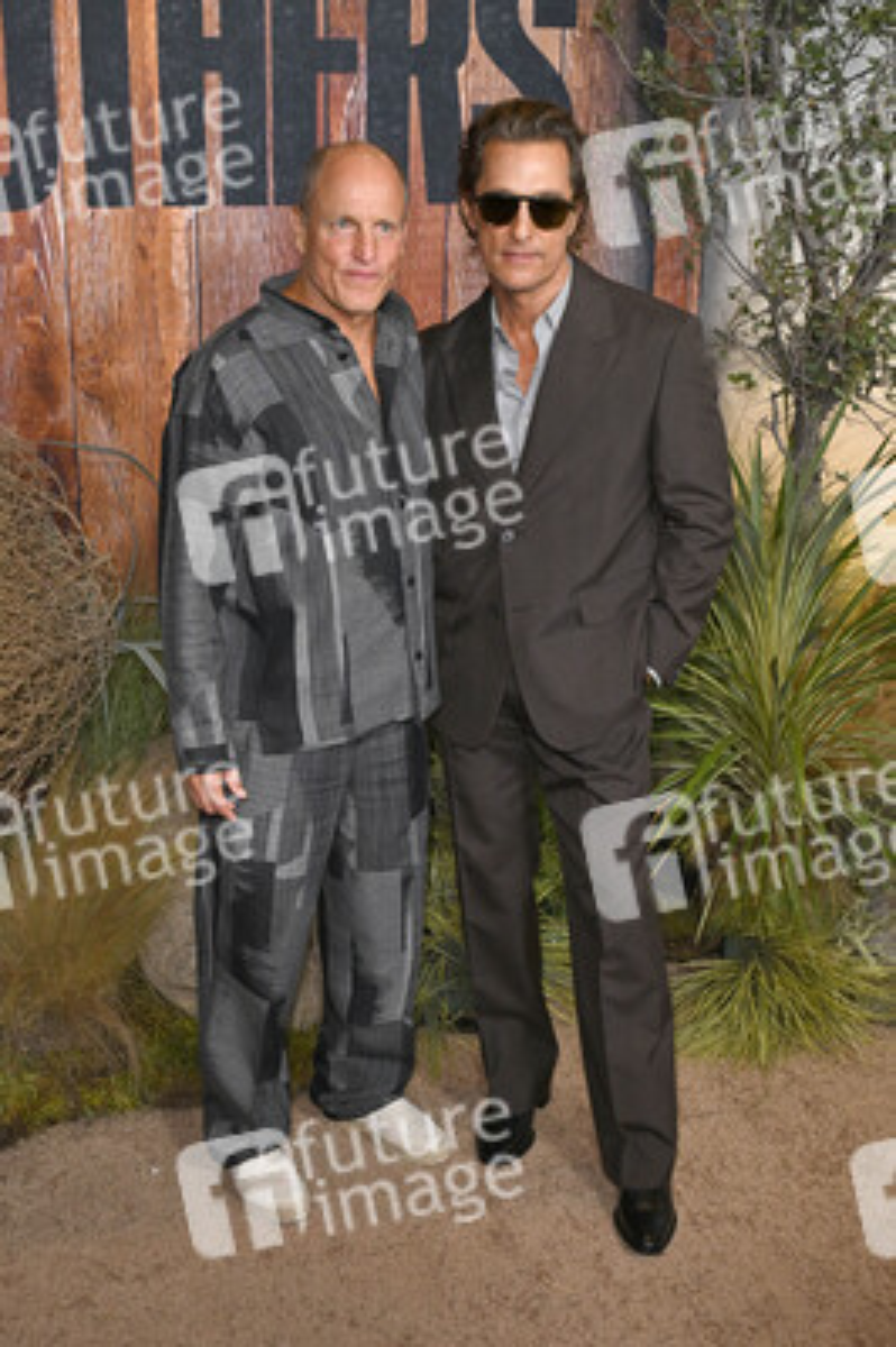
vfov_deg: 44.5
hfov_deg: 30.5
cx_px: 448
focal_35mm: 44
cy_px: 674
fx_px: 1645
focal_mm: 44
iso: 1000
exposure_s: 1/250
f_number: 7.1
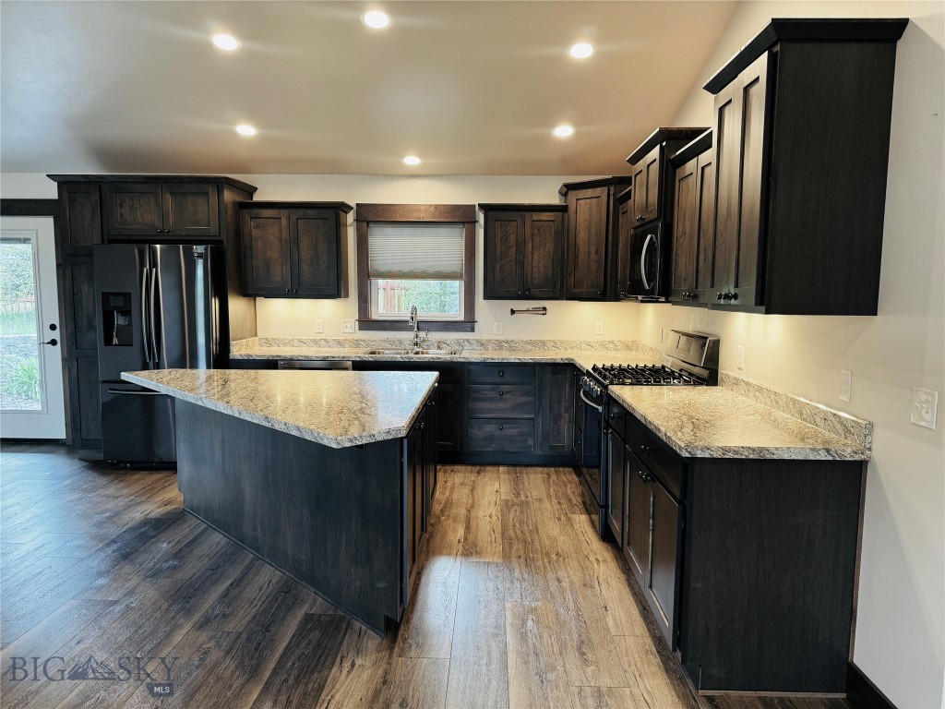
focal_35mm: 24
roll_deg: -0.6
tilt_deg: -6.5
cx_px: 472
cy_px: 354
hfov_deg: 71.6
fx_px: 655
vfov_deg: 56.8
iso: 160
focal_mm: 6.76
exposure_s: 1/60
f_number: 1.78
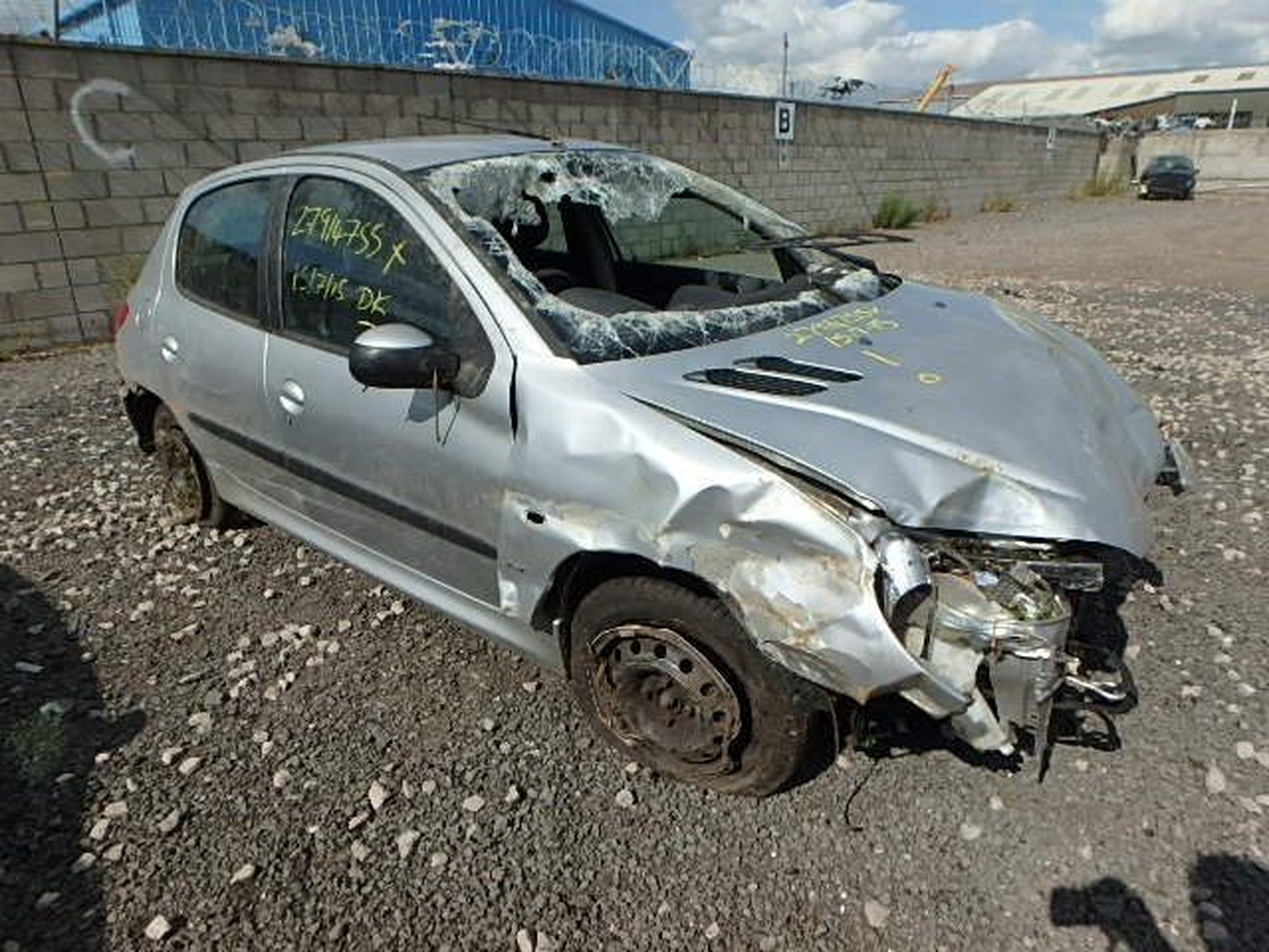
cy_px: 476
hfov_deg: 79.0
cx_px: 634
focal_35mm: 21
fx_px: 770
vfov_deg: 63.4
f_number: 6
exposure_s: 1/800
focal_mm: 3.7
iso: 125
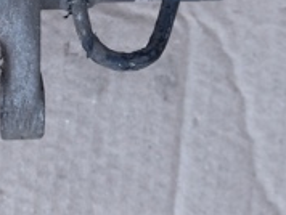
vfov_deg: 14.6
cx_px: 21
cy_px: -63
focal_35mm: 97
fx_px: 803
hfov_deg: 19.8
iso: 99
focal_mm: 4.74
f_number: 1.79
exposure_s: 1/196
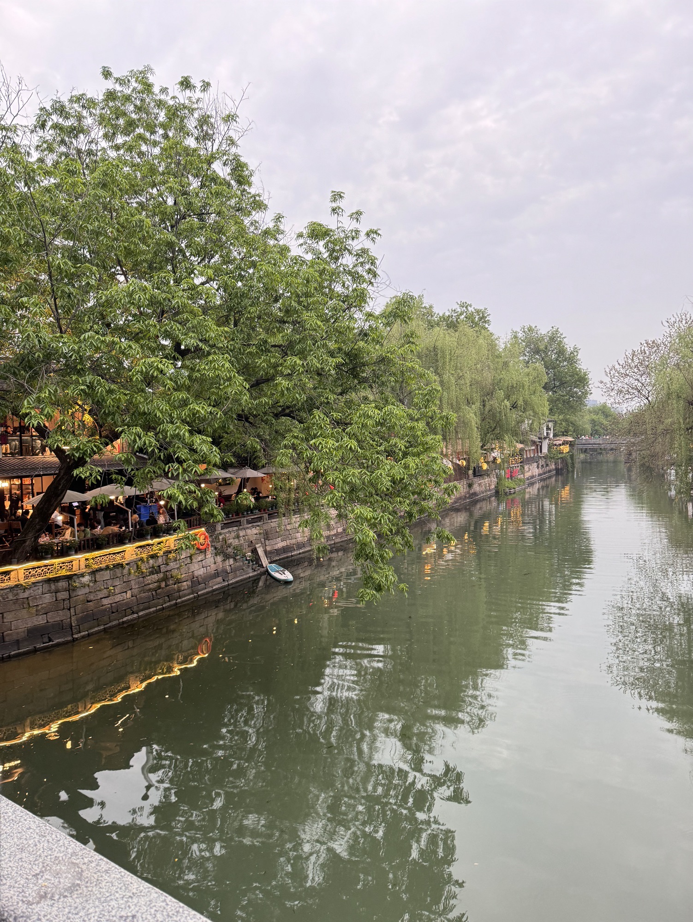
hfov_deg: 56.9
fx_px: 640
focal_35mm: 24
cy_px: 461
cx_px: 346
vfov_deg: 71.6
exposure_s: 1/50
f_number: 1.78
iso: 250
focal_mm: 6.76
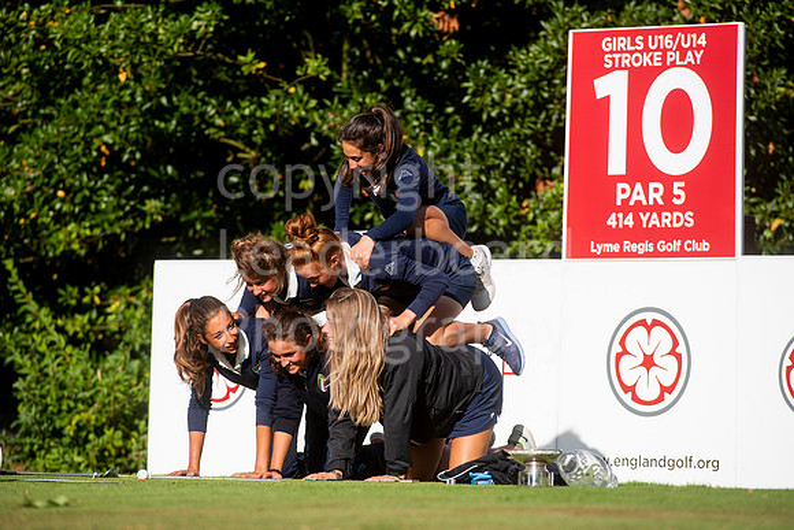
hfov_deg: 6.9
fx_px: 6618
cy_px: 265
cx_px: 397
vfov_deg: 4.6
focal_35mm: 300
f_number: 6.3
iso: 400
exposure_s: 1/2500
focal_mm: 300
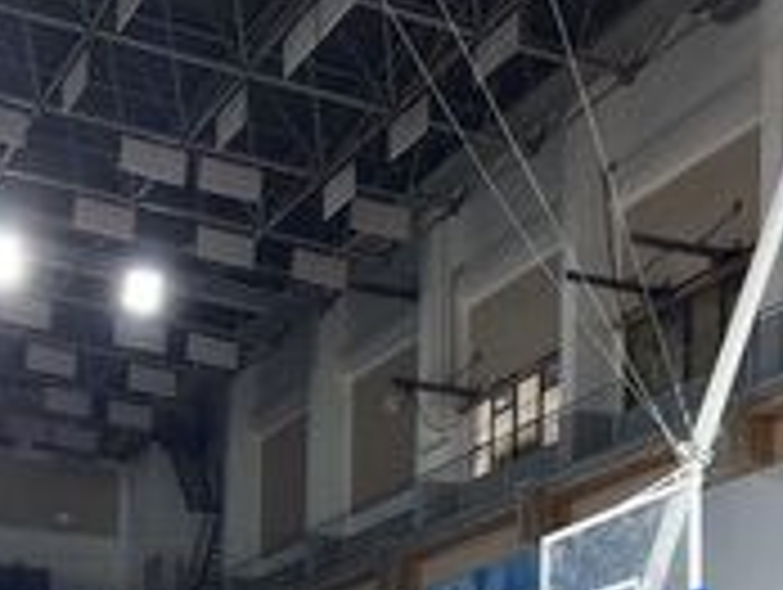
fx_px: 1721
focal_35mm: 76
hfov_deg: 25.1
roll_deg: +0.1
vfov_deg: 17.8
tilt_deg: +2.8
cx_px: 135
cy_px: 835
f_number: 1.6
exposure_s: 1/135
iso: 32
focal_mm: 5.1
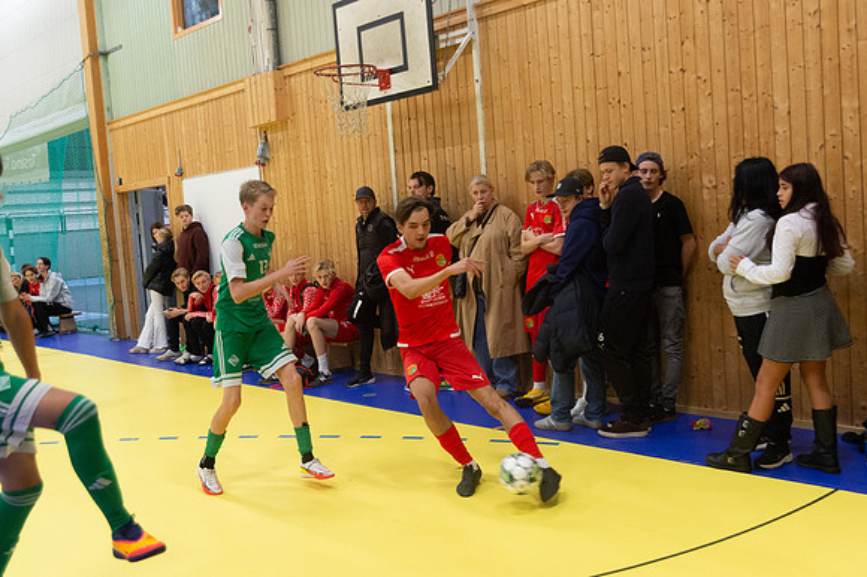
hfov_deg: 49.2
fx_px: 947
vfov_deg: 33.9
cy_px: 288
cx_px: 434
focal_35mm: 39
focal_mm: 38
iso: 6400
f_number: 3.2
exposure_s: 1/640
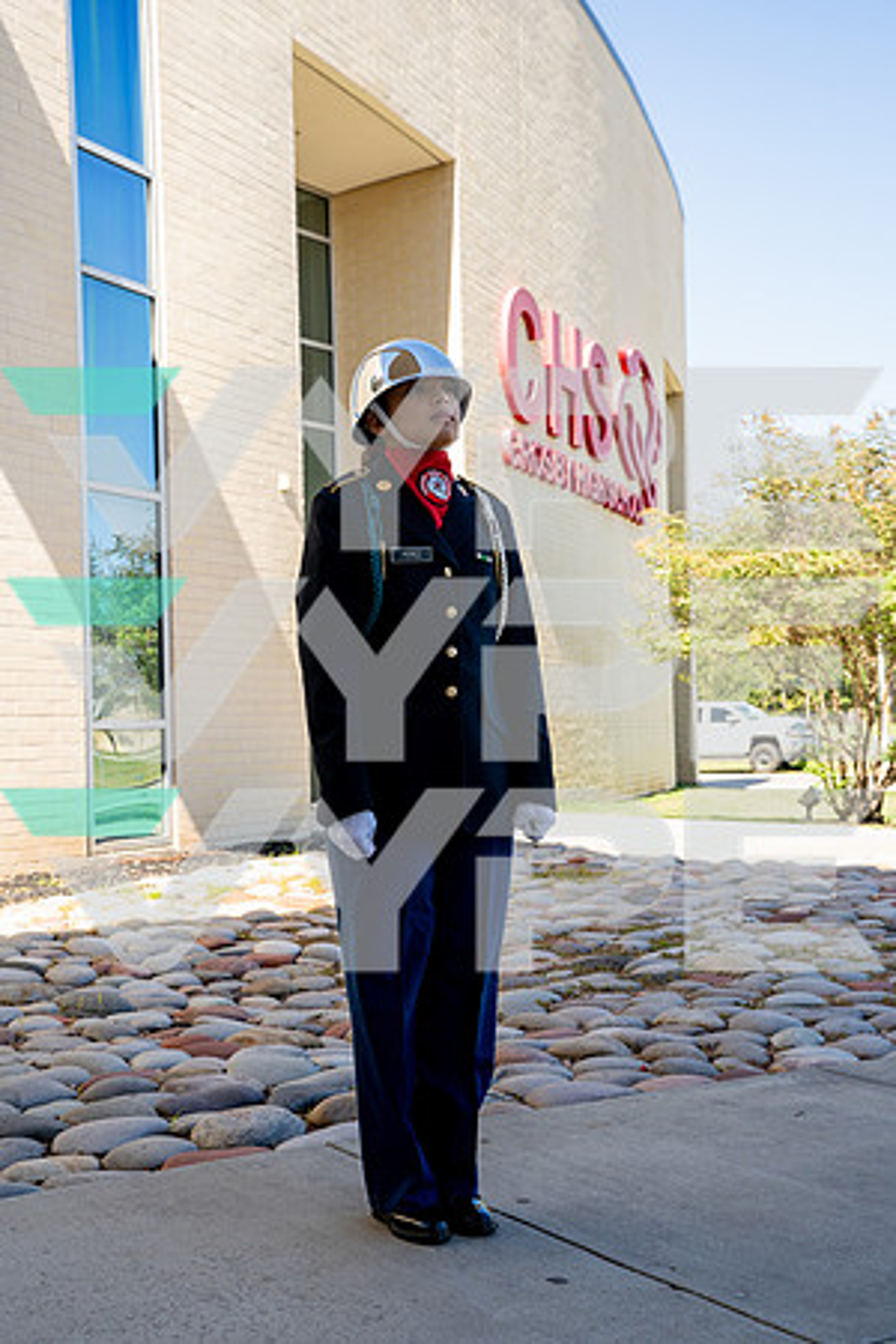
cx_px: 448
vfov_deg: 44.5
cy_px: 672
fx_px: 1643
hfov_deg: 30.5
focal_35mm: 44
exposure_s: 1/125
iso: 200
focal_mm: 44
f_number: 8
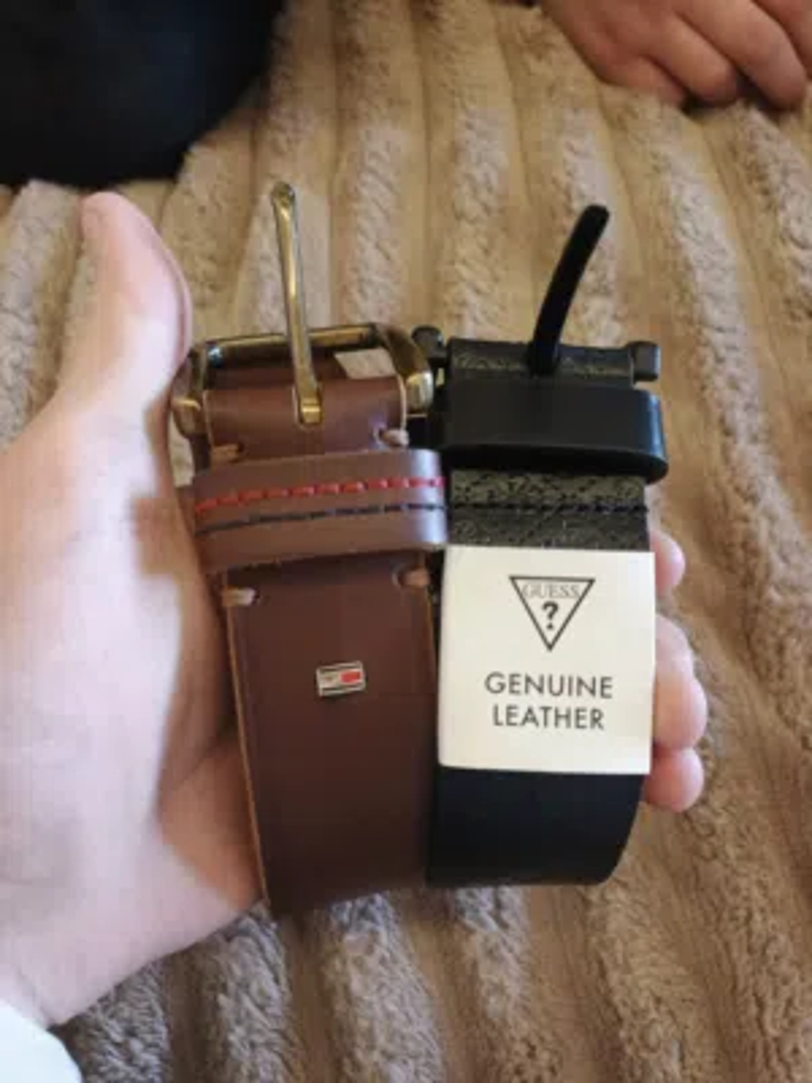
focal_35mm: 23
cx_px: 406
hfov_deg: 58.9
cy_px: 542
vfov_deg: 73.9
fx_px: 719
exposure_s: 1/50
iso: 3675
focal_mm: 5.25
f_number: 1.7
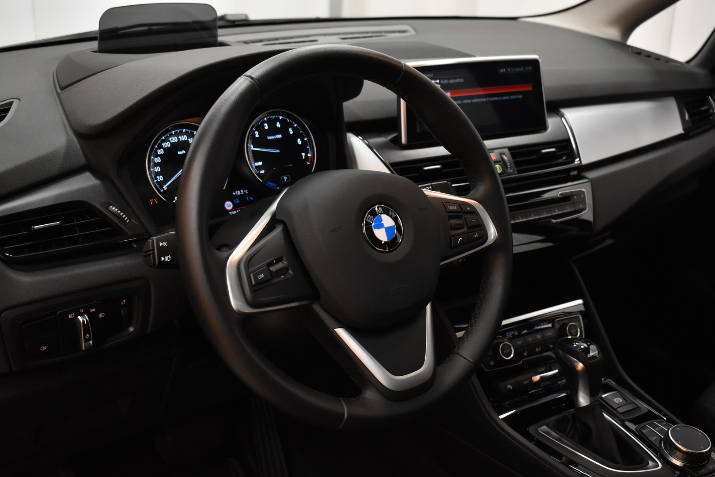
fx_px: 804
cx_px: 358
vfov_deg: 33.0
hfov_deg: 47.9
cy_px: 238
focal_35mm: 40
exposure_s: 1/100
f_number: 5
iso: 2500
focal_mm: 27
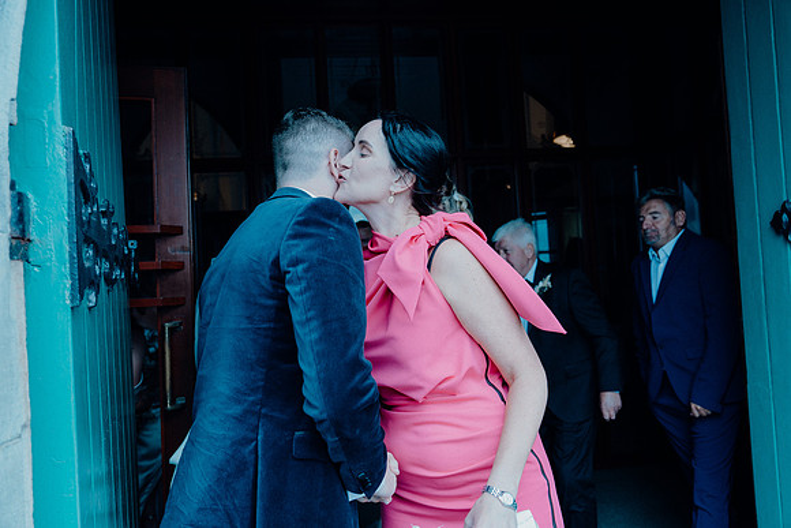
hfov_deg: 67.4
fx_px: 593
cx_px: 396
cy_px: 264
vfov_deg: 48.0
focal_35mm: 27
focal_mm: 27
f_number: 3.5
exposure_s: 1/200
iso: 200
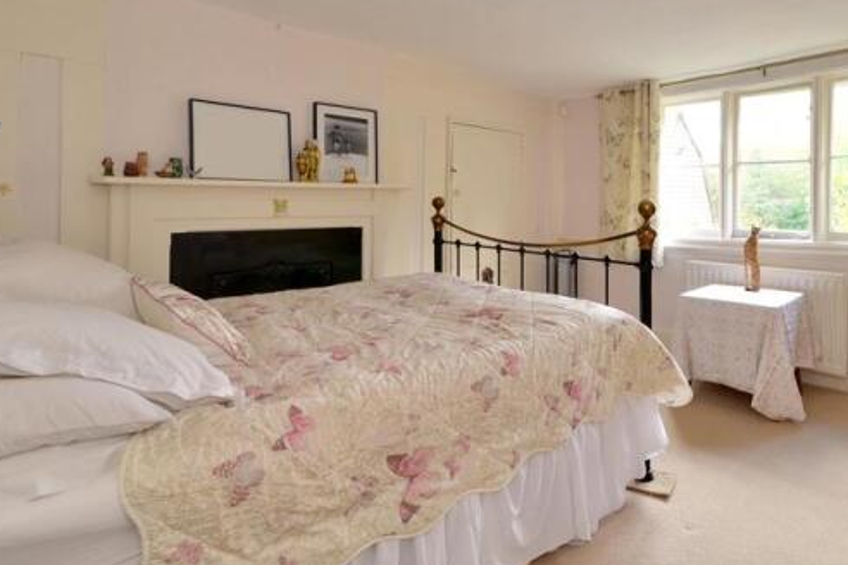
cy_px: 194
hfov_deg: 82.1
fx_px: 471
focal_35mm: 20
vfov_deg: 60.6
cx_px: 539
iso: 400
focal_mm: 10
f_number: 11
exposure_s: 1/3
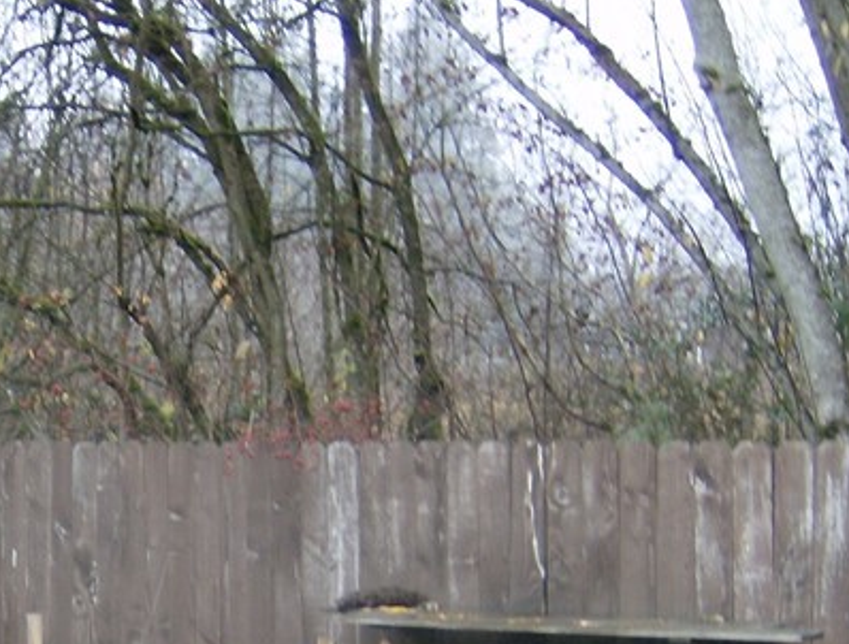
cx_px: 12
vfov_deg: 15.8
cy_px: 667
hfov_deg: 20.6
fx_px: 2266
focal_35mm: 92
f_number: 2.8
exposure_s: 1/86
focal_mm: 6
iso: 100
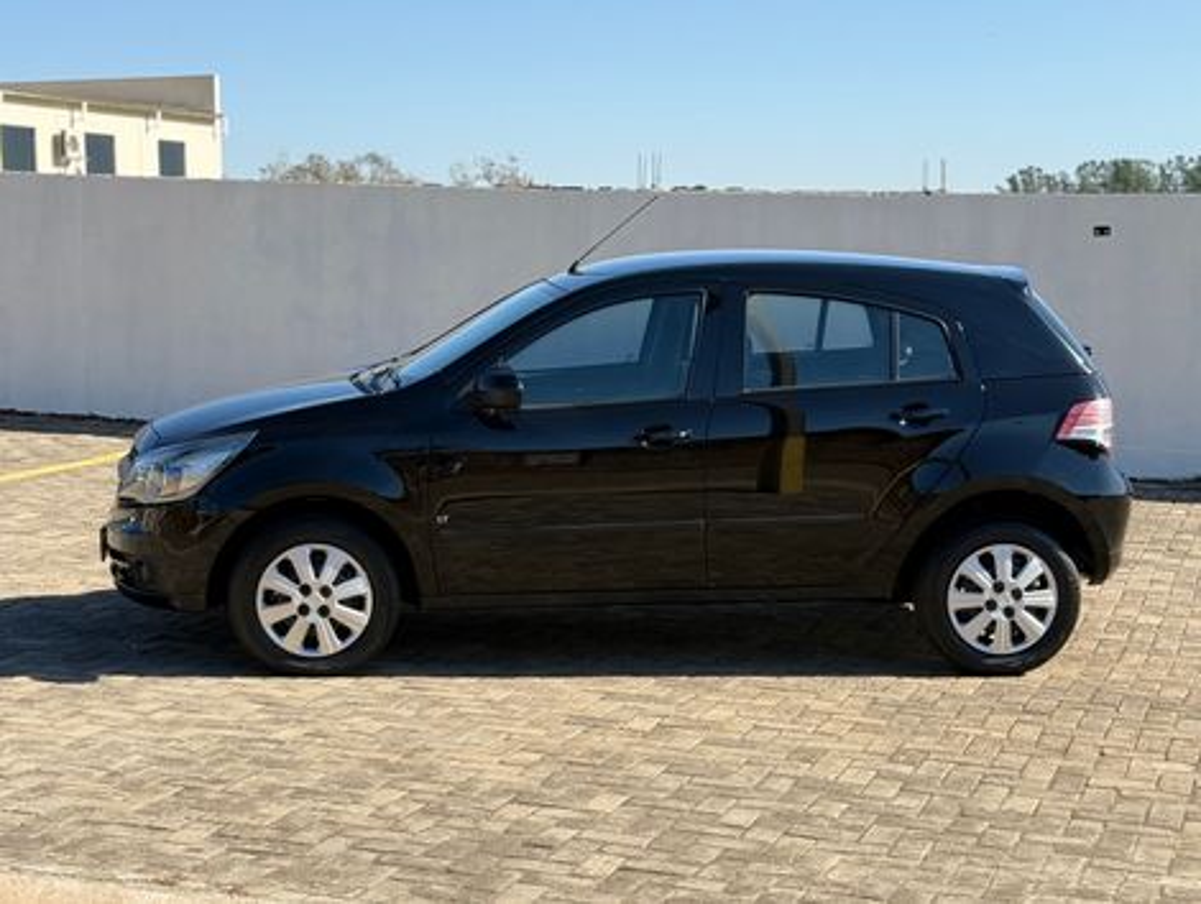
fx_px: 1668
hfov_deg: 39.6
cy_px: 452
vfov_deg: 30.3
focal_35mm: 48
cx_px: 600
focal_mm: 6.76
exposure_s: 1/2208
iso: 100
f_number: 1.78
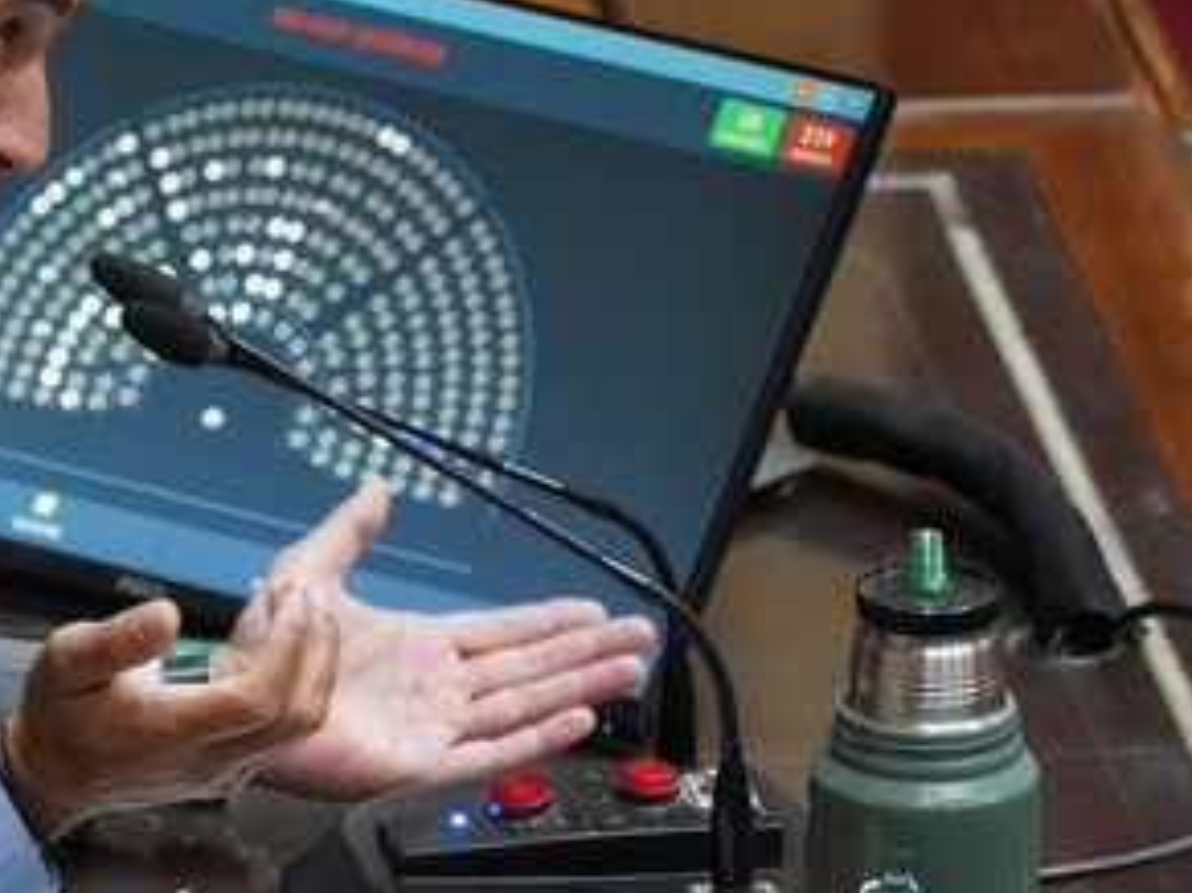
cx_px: 12
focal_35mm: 714
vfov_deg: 2.1
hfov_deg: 2.8
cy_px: 606
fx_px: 24576
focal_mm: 300
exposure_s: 1/200
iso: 6400
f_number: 5.6
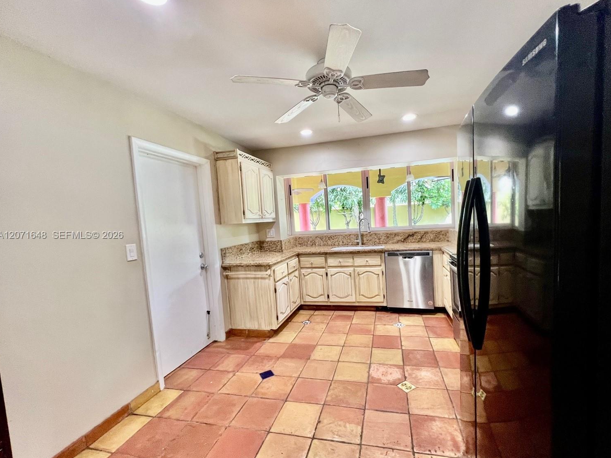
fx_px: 247
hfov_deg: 101.9
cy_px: 236
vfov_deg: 85.6
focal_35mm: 14
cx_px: 324
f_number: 1.8
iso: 160
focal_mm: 1.57
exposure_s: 1/60
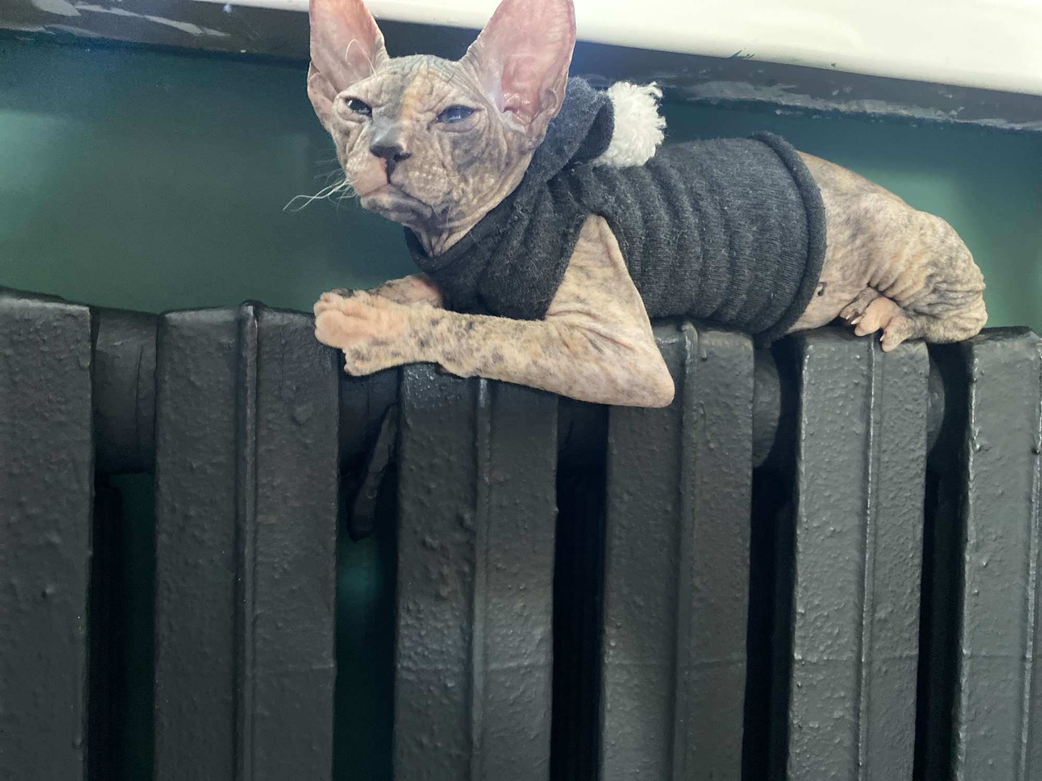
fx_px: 783
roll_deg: -1.7
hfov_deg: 67.3
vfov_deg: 53.1
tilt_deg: -3.0
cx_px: 521
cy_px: 390
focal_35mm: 26
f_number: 1.8
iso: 800
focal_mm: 4.25
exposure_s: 1/30
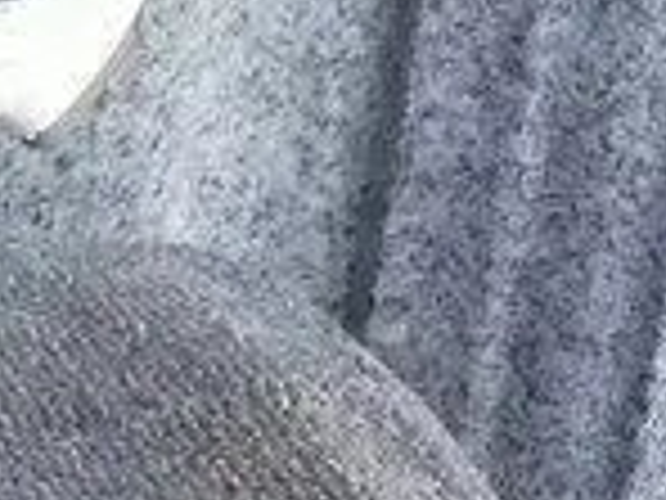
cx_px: -1260
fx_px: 3617
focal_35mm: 188
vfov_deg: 7.9
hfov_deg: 8.8
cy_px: 115
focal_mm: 3.3
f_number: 2.4
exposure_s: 1/111
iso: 25
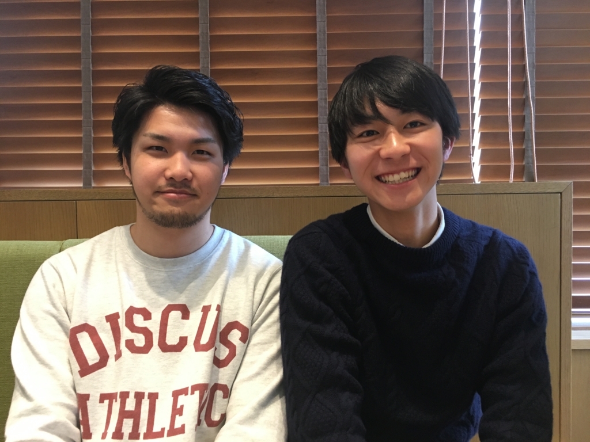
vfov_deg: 48.2
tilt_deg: -2.0
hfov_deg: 61.7
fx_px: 494
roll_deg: +0.8
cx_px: 295
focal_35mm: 29
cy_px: 221
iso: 100
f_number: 2.2
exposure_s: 1/30
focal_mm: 4.15
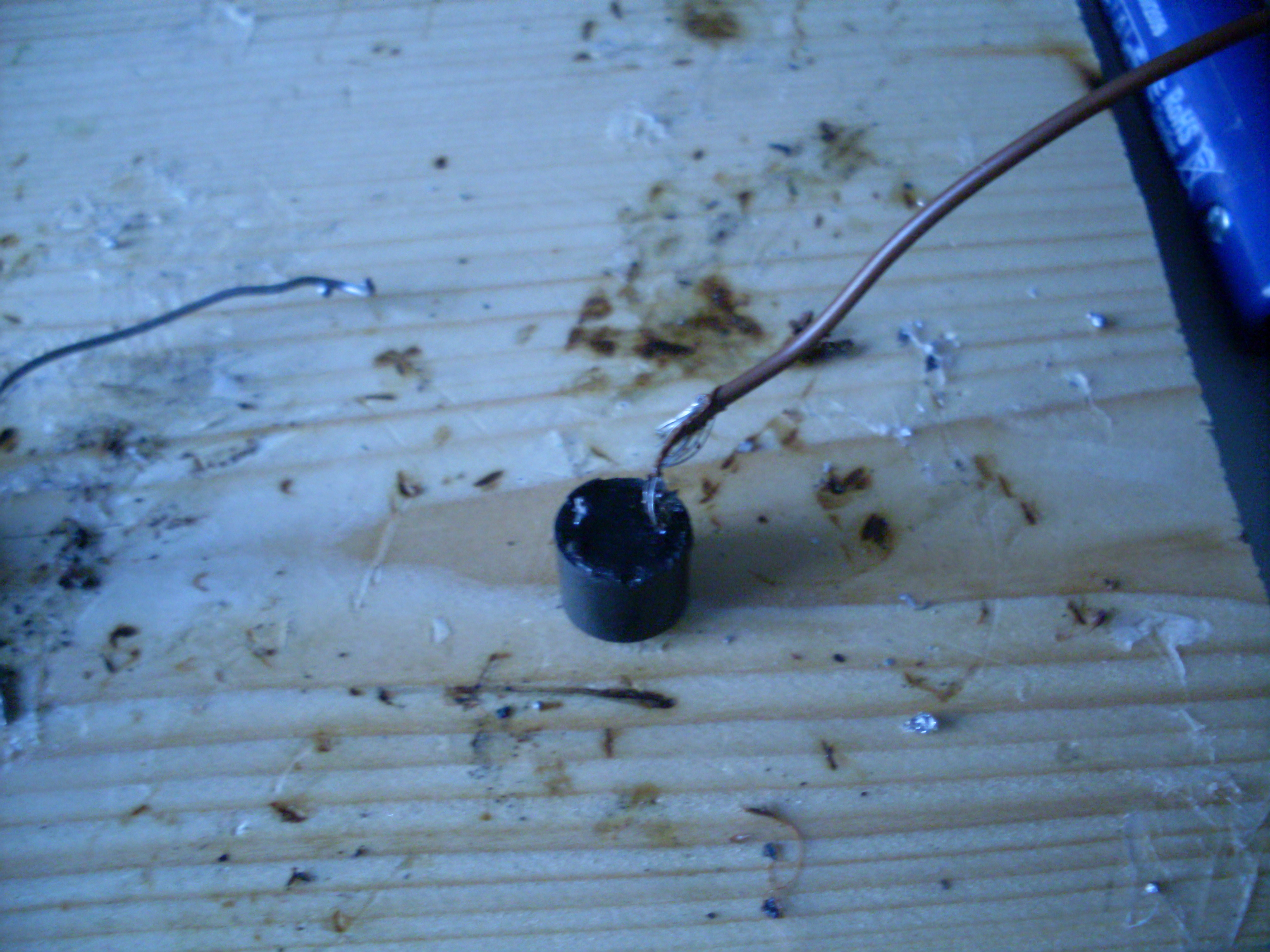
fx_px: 1394
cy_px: 476
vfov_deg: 37.7
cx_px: 635
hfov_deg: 49.0
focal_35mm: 38
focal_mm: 6.3
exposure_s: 1/8
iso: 200
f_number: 2.8
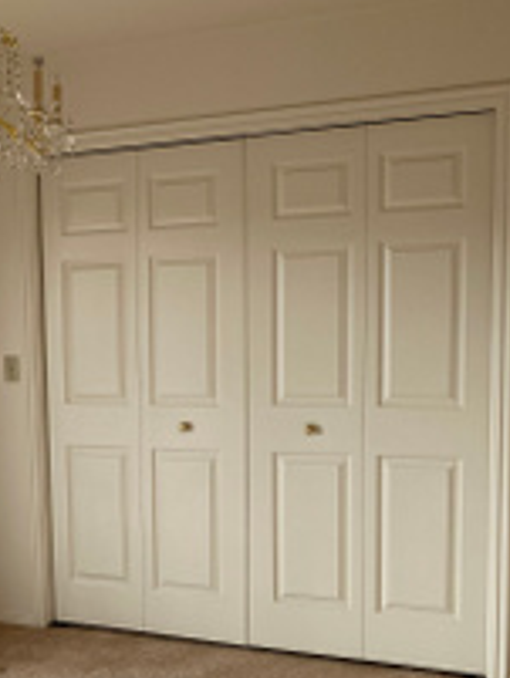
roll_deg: +1.8
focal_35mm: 62
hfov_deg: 22.7
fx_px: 1217
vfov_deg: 30.8
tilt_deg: -8.1
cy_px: 479
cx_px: -10
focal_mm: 4.25
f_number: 1.8
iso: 40
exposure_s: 1/122
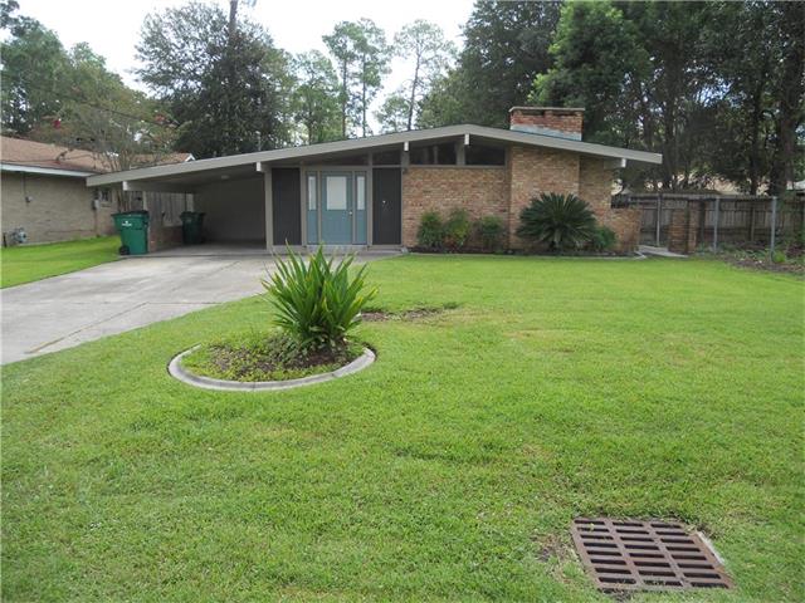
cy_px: 302
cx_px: 402
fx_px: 628
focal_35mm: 27
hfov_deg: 65.3
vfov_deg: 51.4
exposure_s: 1/320
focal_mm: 4.9
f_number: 3.2
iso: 80
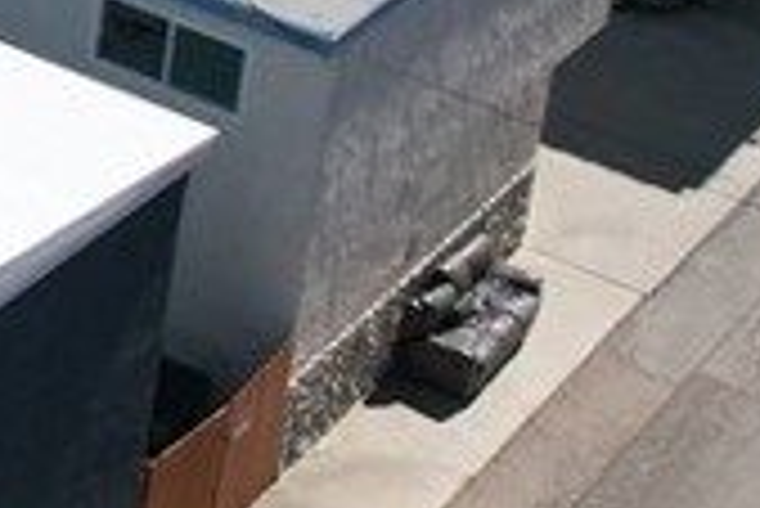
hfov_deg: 13.5
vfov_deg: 10.0
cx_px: -693
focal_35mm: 133
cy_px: -290
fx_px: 2810
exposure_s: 1/2500
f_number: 2.8
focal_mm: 8.38
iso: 100
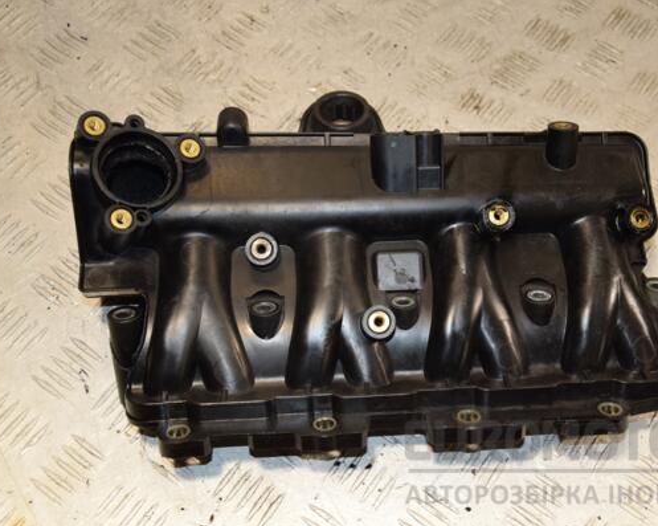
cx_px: 380
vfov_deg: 29.7
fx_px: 993
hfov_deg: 36.6
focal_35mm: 51
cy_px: 264
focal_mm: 30
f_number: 5.6
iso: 800
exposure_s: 1/200
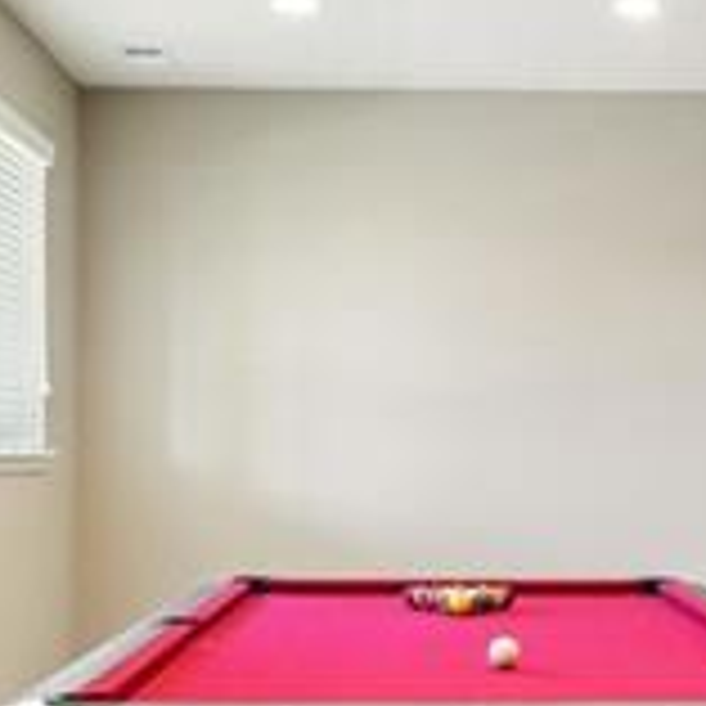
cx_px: 486
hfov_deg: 25.3
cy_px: 477
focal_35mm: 68
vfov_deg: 25.3
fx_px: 1563
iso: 400
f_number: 8
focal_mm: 13
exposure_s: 1/10
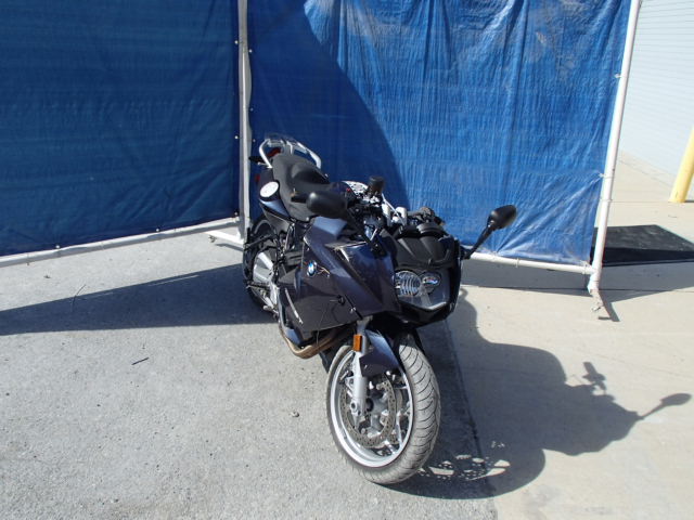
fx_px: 561
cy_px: 260
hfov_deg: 63.4
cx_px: 347
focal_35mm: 28
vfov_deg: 49.7
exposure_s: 1/80
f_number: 11
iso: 100
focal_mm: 5
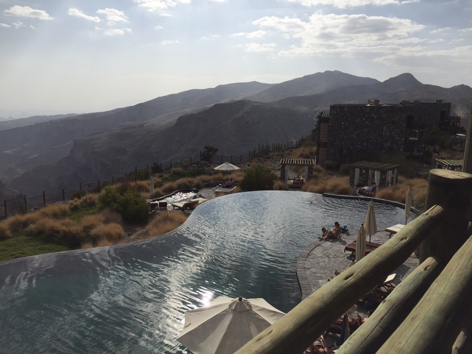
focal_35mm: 29
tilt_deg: -10.8
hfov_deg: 61.7
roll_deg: -2.7
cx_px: 236
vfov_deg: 48.2
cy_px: 177
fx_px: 395
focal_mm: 4.15
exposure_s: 1/6623
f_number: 2.2
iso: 32
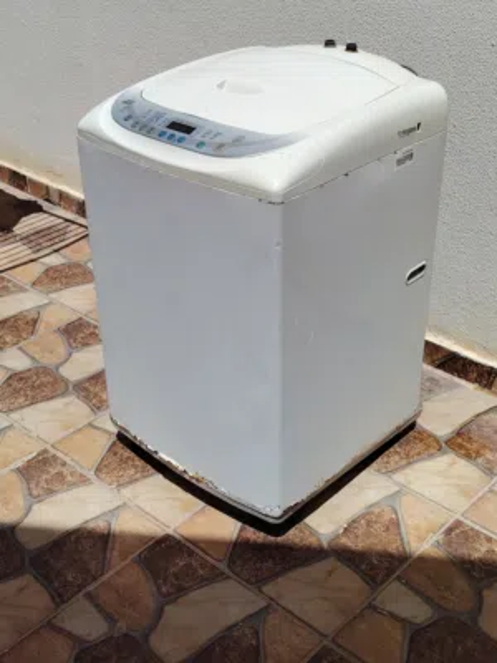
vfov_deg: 39.7
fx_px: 919
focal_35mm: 48
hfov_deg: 30.3
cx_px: 248
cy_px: 332
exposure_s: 1/2348
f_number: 1.75
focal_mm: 5.25
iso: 101
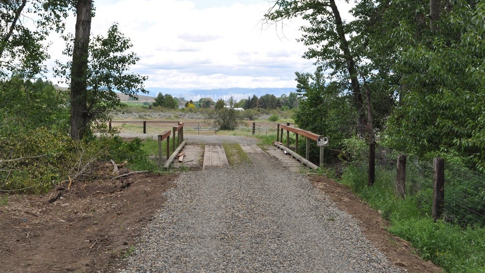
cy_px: 133
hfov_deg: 34.9
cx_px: 223
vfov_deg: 20.1
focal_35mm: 60
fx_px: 772
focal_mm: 34
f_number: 9
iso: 200
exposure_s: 1/200
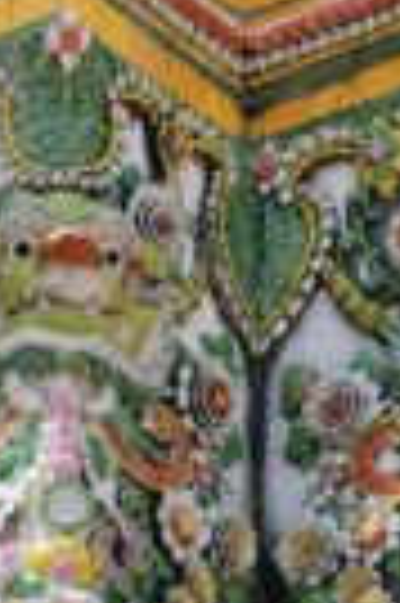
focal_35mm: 405
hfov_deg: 3.4
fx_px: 6767
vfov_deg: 5.1
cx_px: 85
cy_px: -344
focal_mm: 35
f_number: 5.6
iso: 320
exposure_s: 1/1100
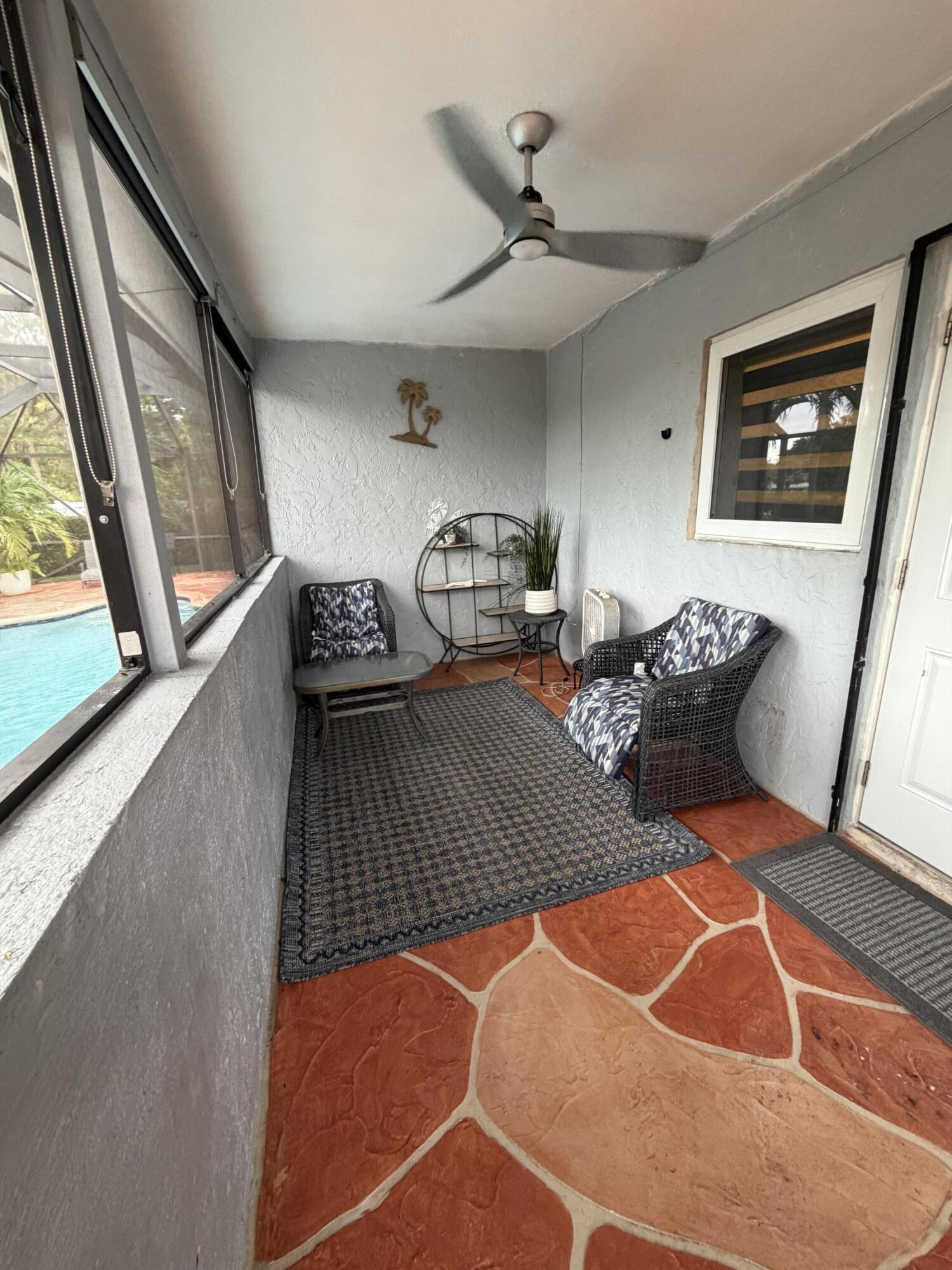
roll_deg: +1.4
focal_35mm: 14
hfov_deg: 85.7
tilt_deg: -14.0
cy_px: 635
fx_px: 513
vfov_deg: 102.1
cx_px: 476
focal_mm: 2.22
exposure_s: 1/60
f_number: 2.2
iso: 320
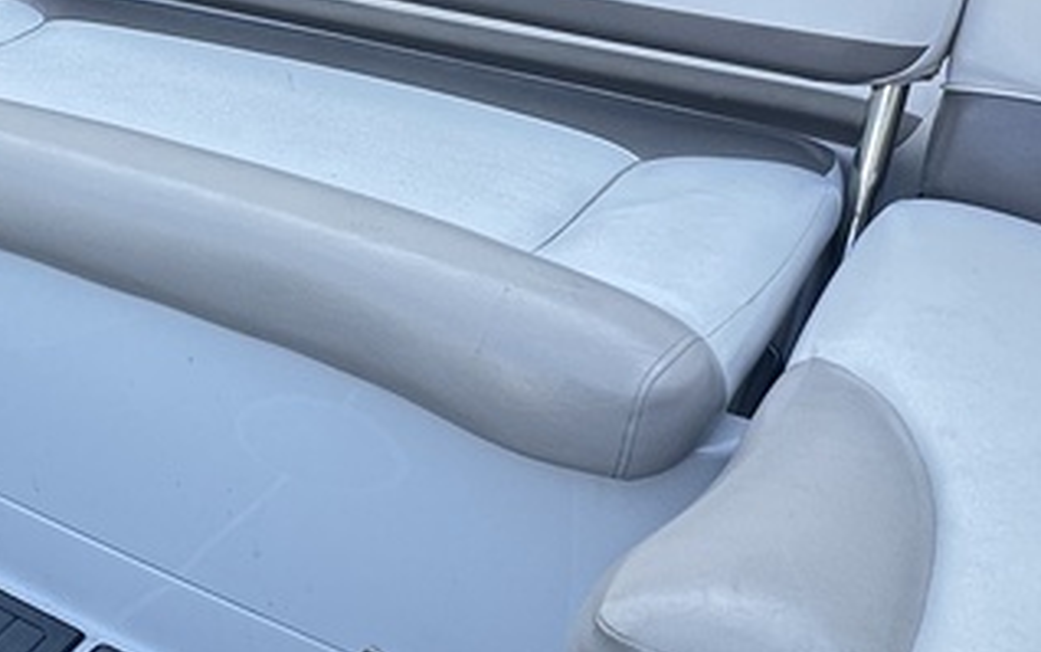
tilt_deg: -18.3
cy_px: 49
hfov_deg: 30.0
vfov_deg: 22.5
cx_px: -259
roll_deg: +1.6
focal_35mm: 56
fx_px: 1589
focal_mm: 2.22
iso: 40
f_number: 2.2
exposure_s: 1/187
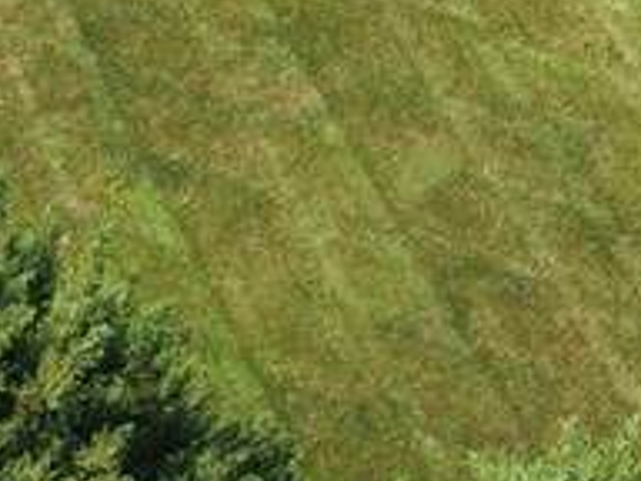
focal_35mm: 160
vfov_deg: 8.1
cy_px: -922
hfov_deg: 11.8
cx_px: 958
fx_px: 2963
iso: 140
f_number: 1.8
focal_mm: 8.67
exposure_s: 1/2500
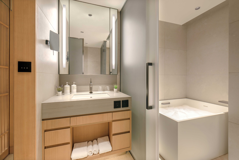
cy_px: 80
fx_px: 93
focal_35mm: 14
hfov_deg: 104.2
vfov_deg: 81.2
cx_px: 120
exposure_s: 1/1.25
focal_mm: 14
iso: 100
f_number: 8
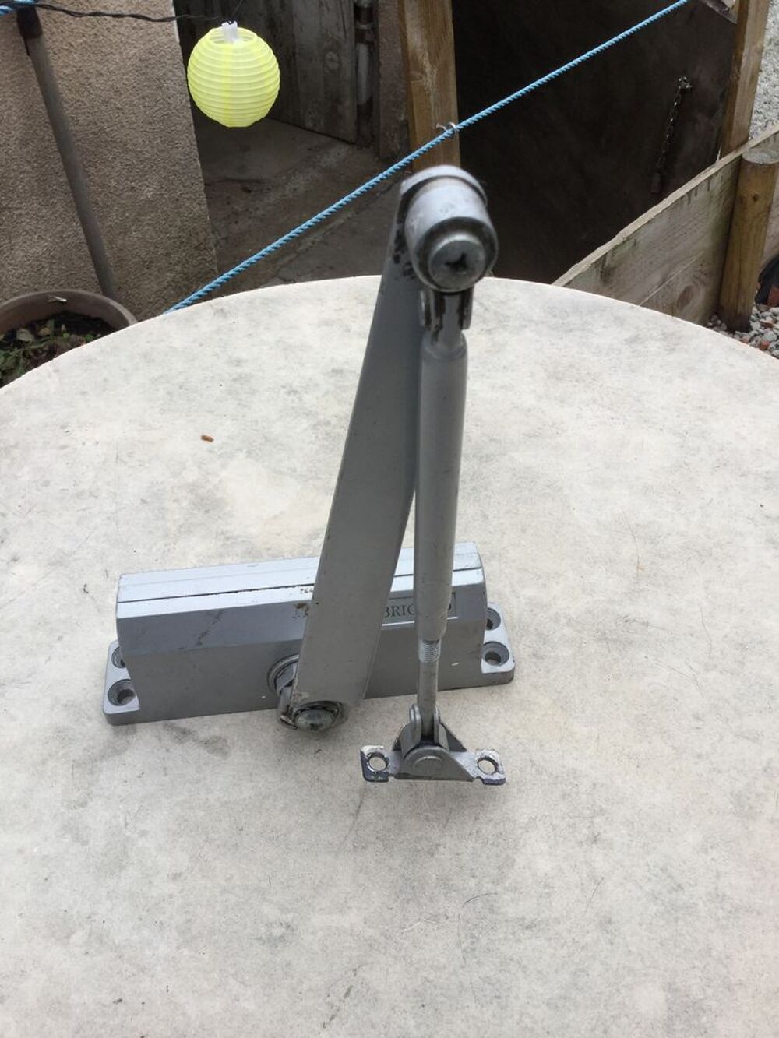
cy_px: 519
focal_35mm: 31
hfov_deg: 45.4
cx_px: 390
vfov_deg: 58.3
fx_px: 930
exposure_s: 1/424
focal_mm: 3.3
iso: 25
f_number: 2.4
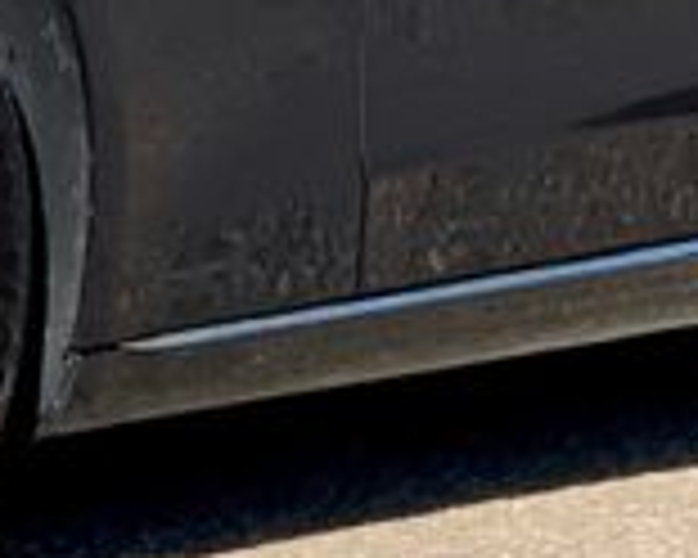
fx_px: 6920
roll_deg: +0.9
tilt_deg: -2.2
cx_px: -32
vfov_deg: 4.6
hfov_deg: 5.8
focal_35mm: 335
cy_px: -504
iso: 16
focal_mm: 6
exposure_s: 1/773
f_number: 2.4
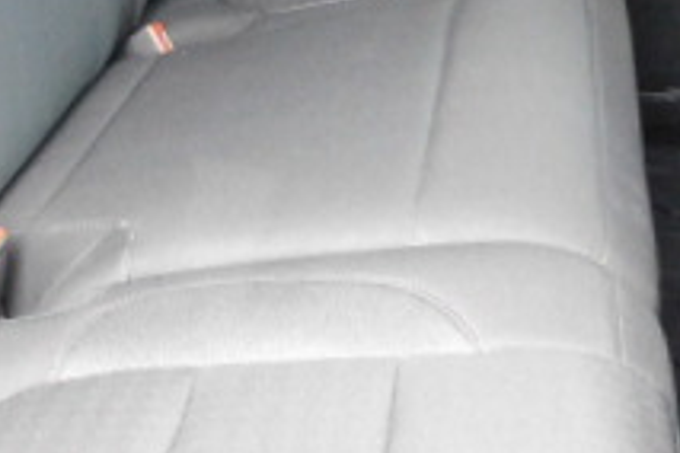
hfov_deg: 26.3
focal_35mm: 72
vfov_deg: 17.0
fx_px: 1360
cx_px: -32
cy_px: -246
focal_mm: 4
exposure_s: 1/30
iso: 400
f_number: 3
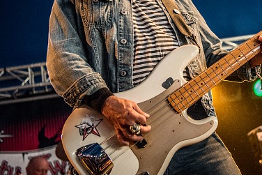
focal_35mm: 69
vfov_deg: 19.7
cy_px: 53
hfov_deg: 28.1
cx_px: 236
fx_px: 502
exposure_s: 1/200
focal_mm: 36
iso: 1600
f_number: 2.8
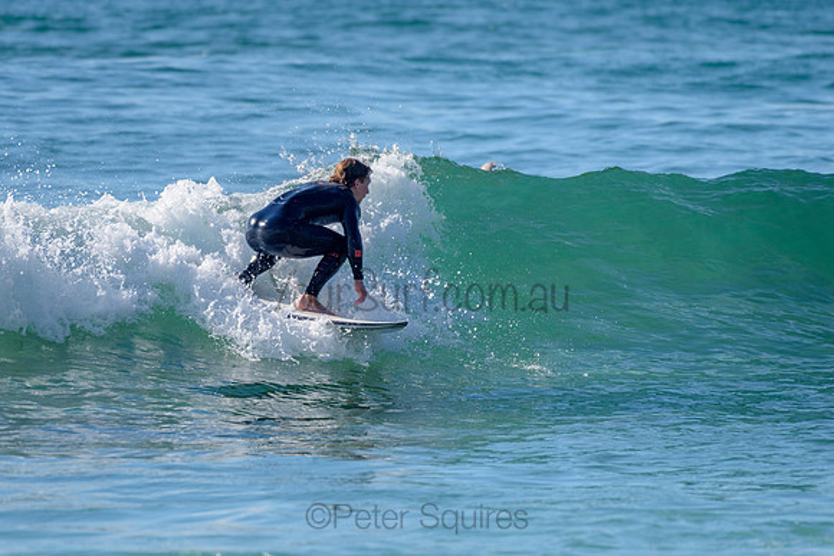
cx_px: 323
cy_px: 232
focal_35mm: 613
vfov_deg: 2.2
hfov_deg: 3.4
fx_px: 14203
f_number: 5.6
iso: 180
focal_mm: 500
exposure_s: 1/2000
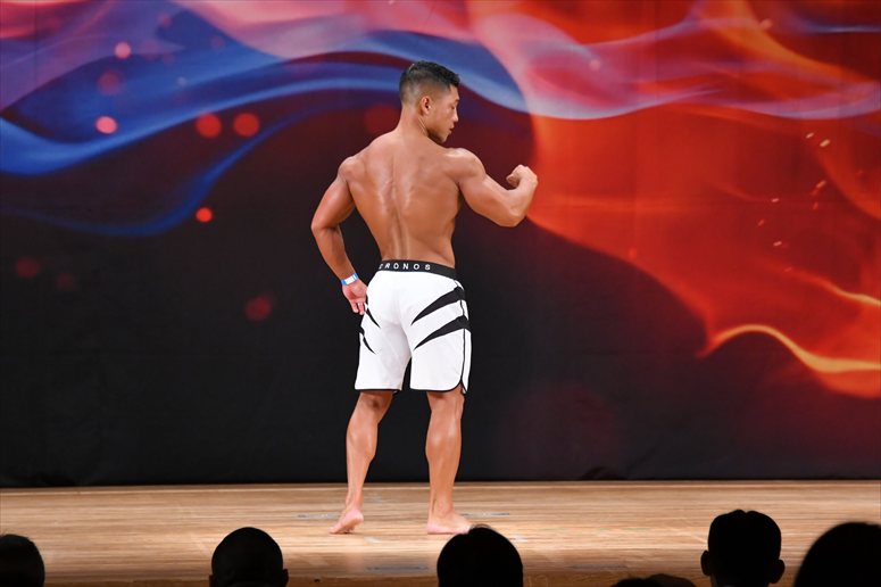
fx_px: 5871
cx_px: 440
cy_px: 294
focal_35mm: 240
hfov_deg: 8.6
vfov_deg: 5.7
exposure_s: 1/400
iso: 3200
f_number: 5.6
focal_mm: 160
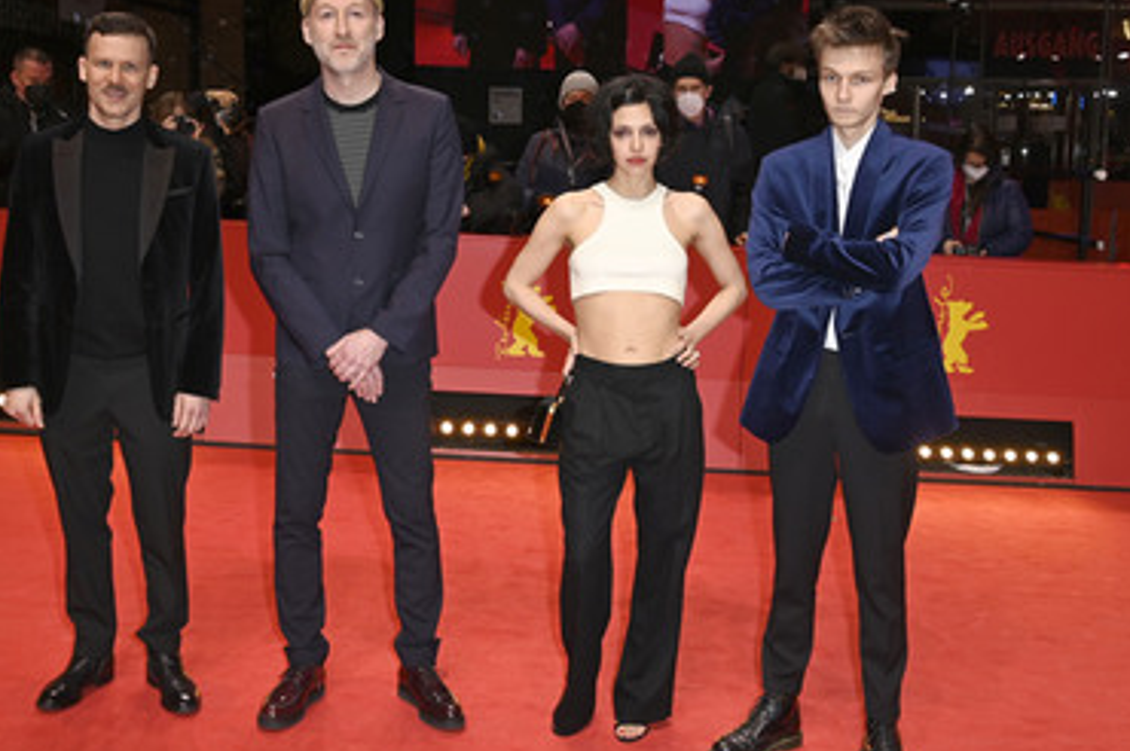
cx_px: 466
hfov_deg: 49.4
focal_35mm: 39
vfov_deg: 34.1
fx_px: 1223
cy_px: 348
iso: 800
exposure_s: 1/160
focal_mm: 32
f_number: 5.6
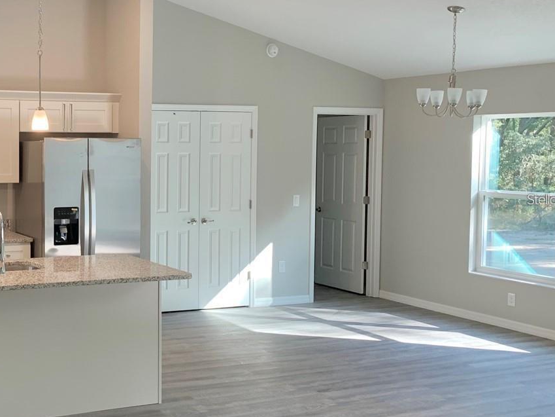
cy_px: 199
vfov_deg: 29.7
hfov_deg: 36.7
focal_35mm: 49
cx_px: 66
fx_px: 786
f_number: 1.8
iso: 50
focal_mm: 4.25
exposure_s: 1/60
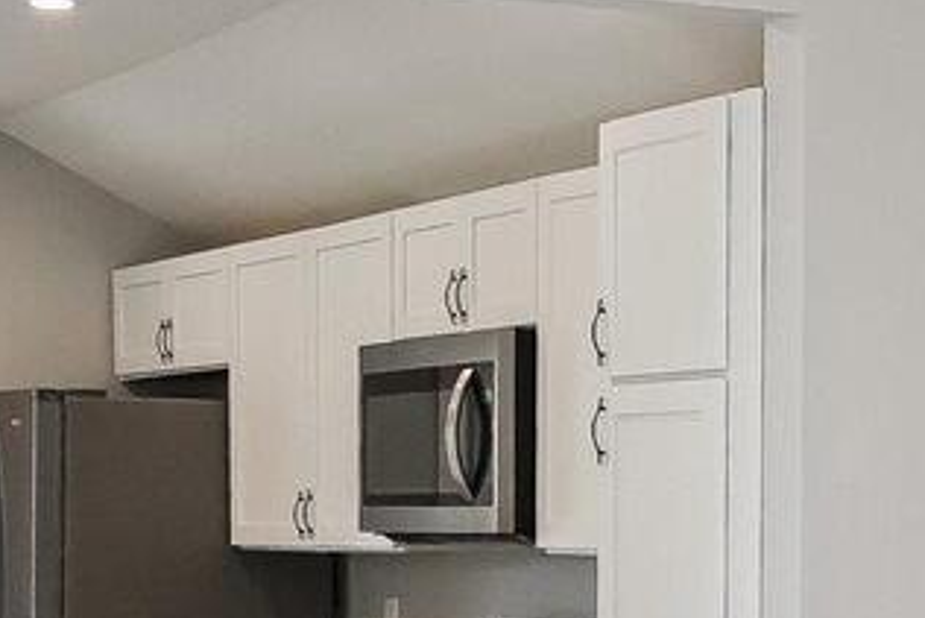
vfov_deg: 11.1
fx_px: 3162
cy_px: 580
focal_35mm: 123
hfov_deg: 16.5
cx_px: 764
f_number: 2.8
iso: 2000
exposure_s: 1/1000
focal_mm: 24
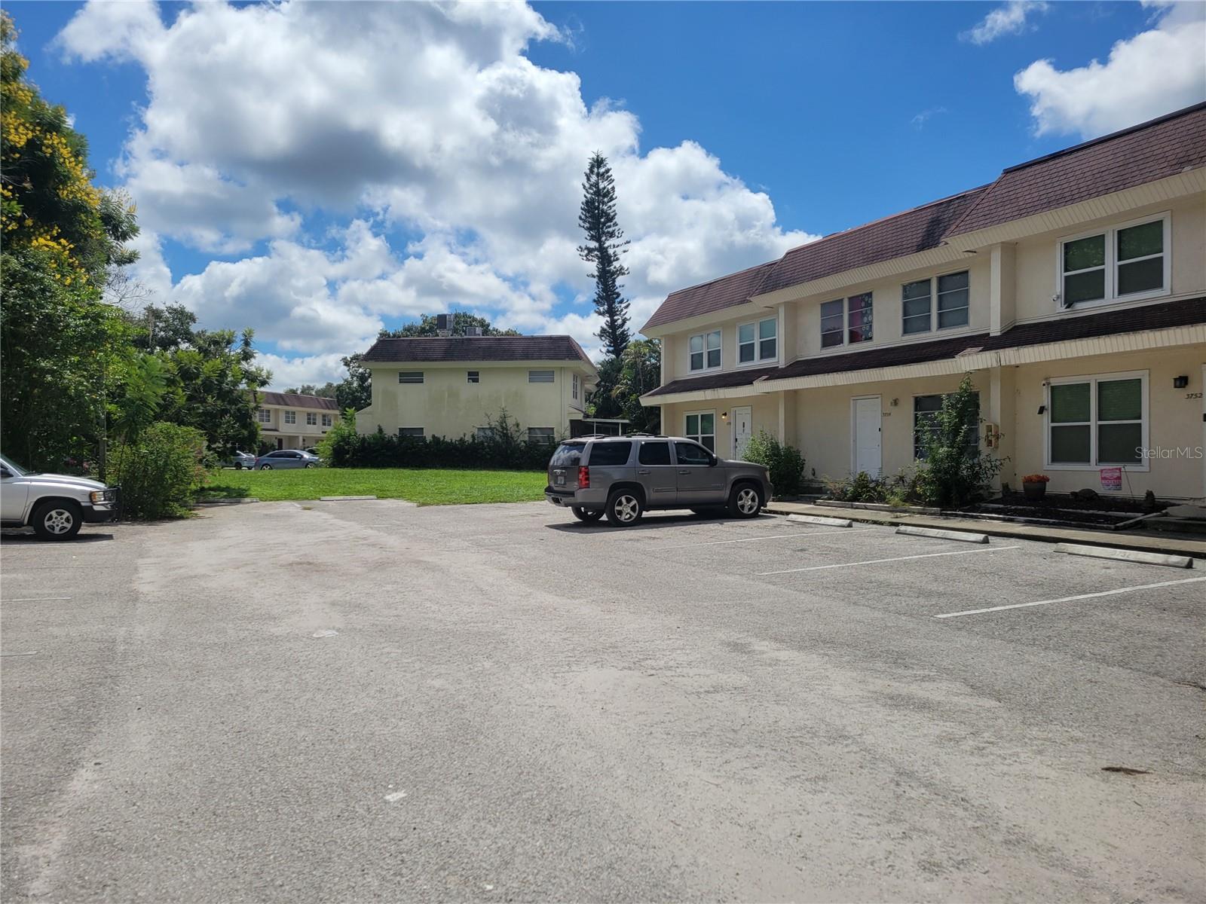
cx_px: 603
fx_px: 906
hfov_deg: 67.3
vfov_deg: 53.1
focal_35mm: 26
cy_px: 452
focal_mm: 5.4
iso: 40
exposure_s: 1/5534
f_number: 1.8
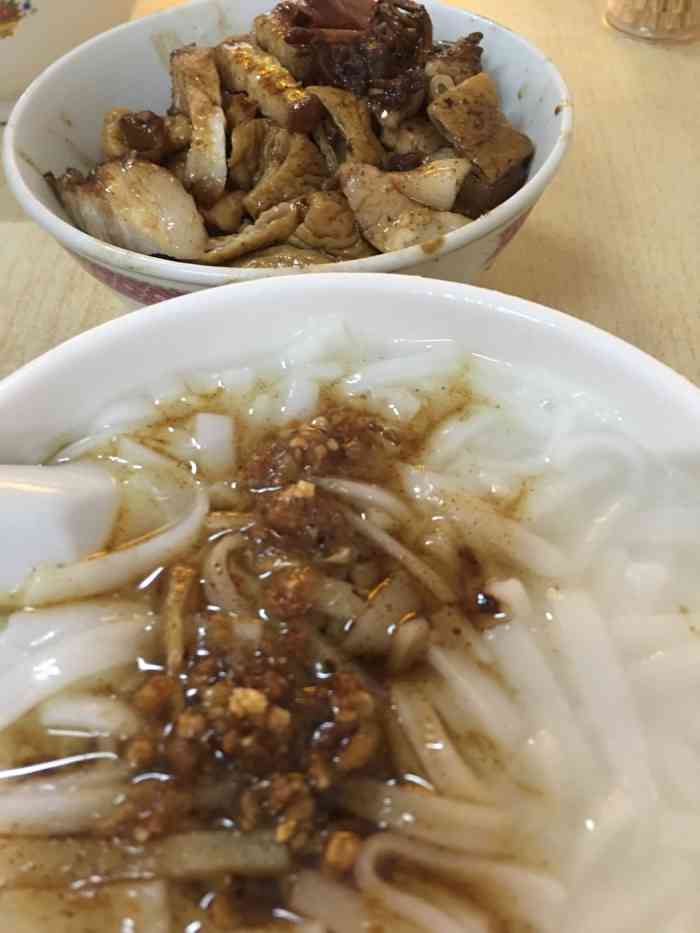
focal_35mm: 29
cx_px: 350
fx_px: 782
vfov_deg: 61.7
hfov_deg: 48.2
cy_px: 466
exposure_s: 1/10
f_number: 2.2
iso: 100
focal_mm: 4.15
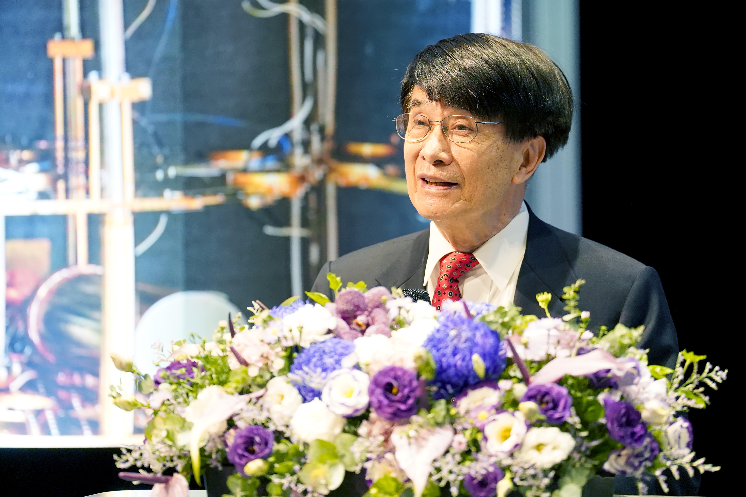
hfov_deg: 10.3
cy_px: 248
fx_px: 4144
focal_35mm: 200
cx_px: 373
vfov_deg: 6.9
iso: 4000
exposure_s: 1/160
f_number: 2.8
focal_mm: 200
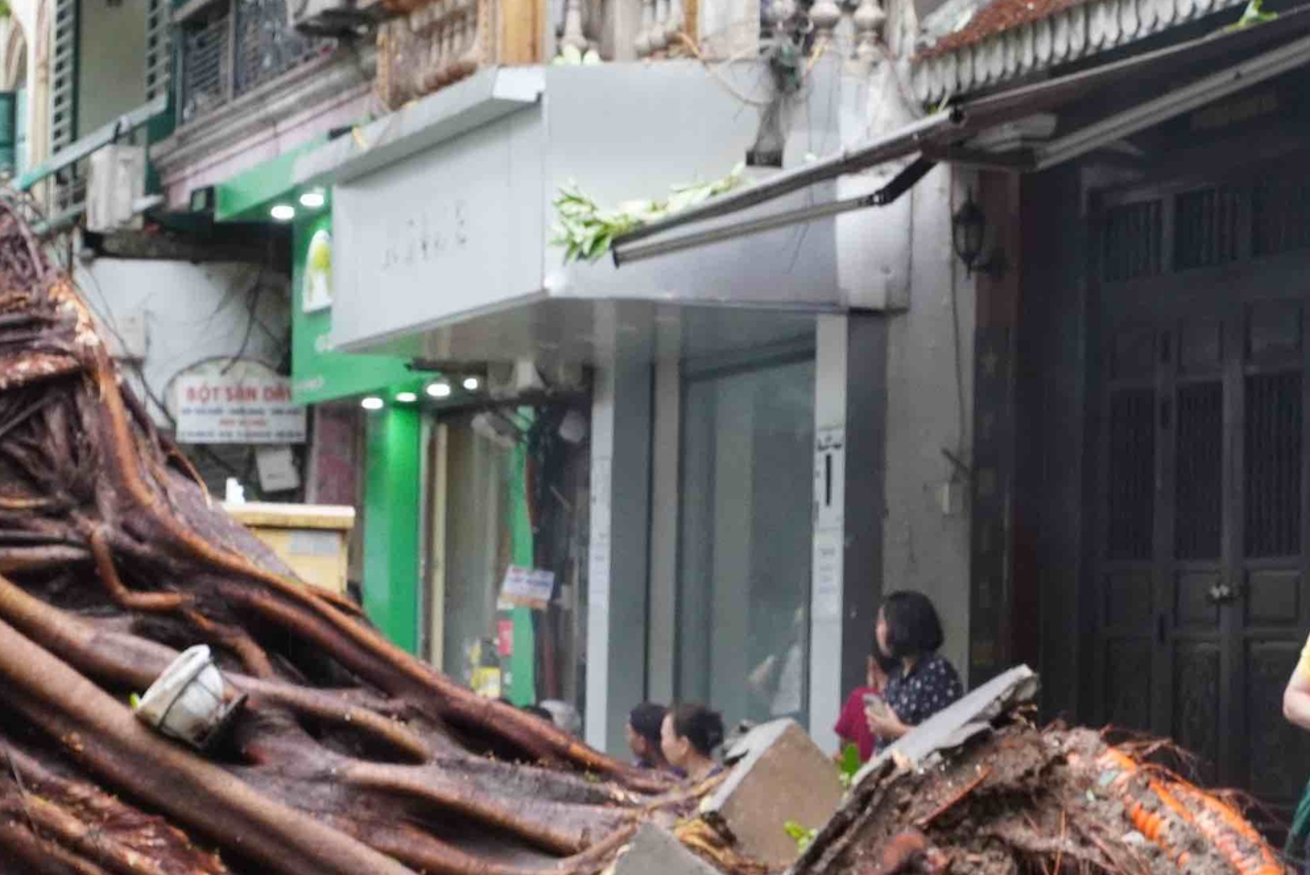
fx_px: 4223
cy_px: 550
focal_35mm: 116
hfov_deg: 17.6
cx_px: 470
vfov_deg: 11.8
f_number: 7.1
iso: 1600
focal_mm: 30
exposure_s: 1/80
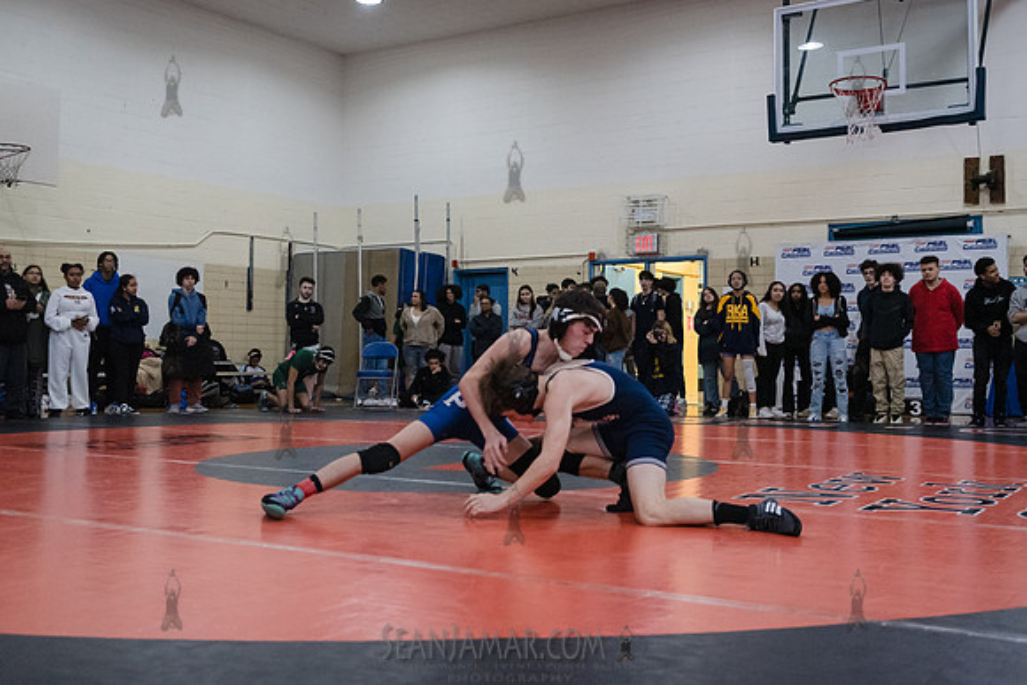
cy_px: 308
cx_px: 546
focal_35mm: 37
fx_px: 1066
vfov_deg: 35.6
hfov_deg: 51.4
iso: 6400
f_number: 3.2
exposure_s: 1/400
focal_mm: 32
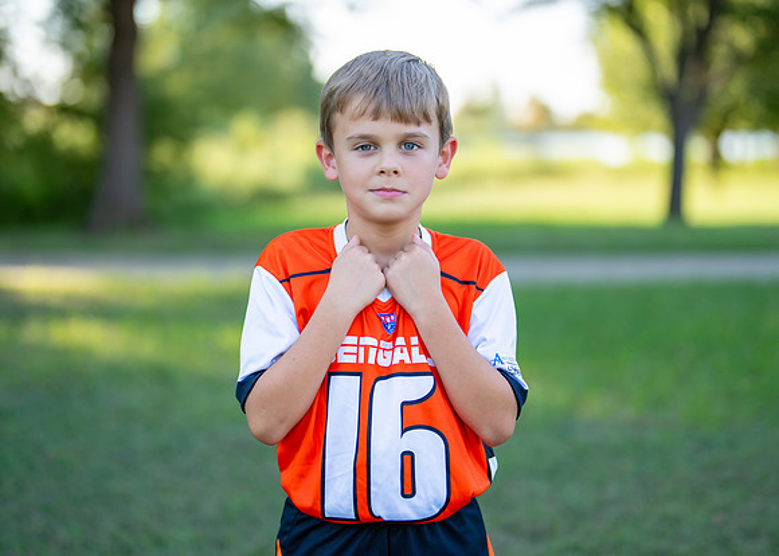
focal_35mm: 63
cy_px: 251
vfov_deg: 22.7
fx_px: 1387
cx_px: 394
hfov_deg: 31.4
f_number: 1.2
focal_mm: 50
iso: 100
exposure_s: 1/1250
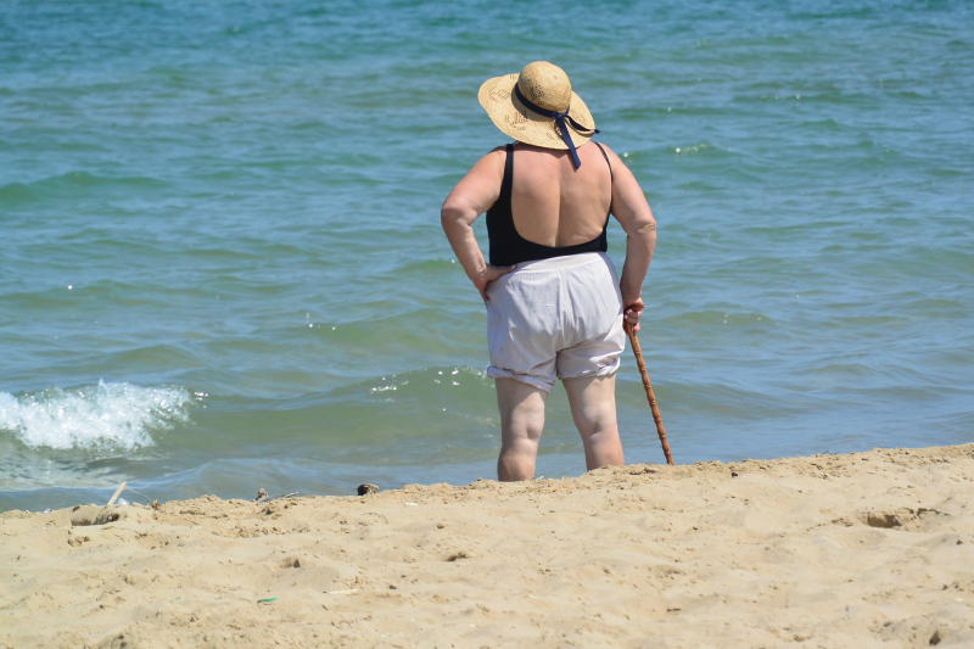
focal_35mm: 297
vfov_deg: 4.6
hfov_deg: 6.9
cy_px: 324
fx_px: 8033
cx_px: 487
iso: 160
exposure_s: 1/1000
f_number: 5.6
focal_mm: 110
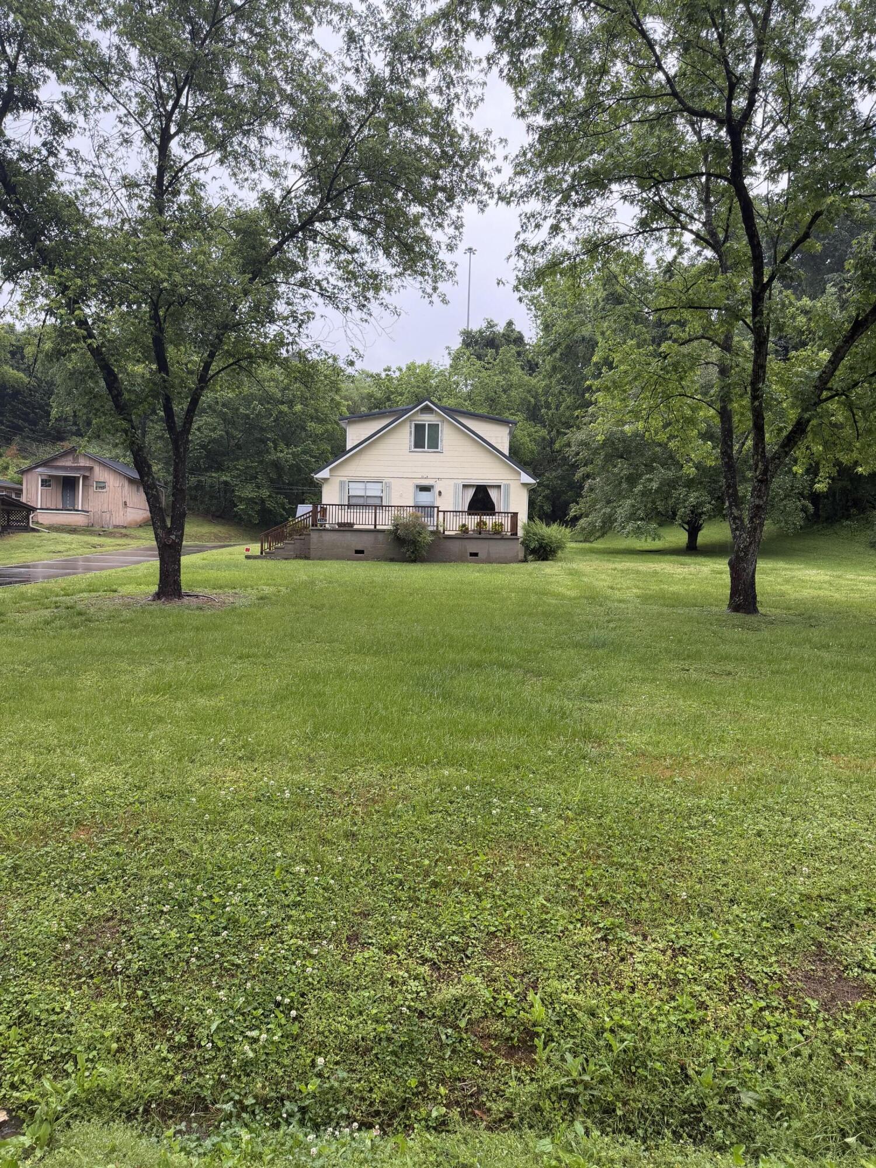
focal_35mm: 24
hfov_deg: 56.8
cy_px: 584
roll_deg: -1.4
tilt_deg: -1.6
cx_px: 438
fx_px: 810
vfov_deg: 71.6
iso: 160
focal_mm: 6.76
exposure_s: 1/219
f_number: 1.78
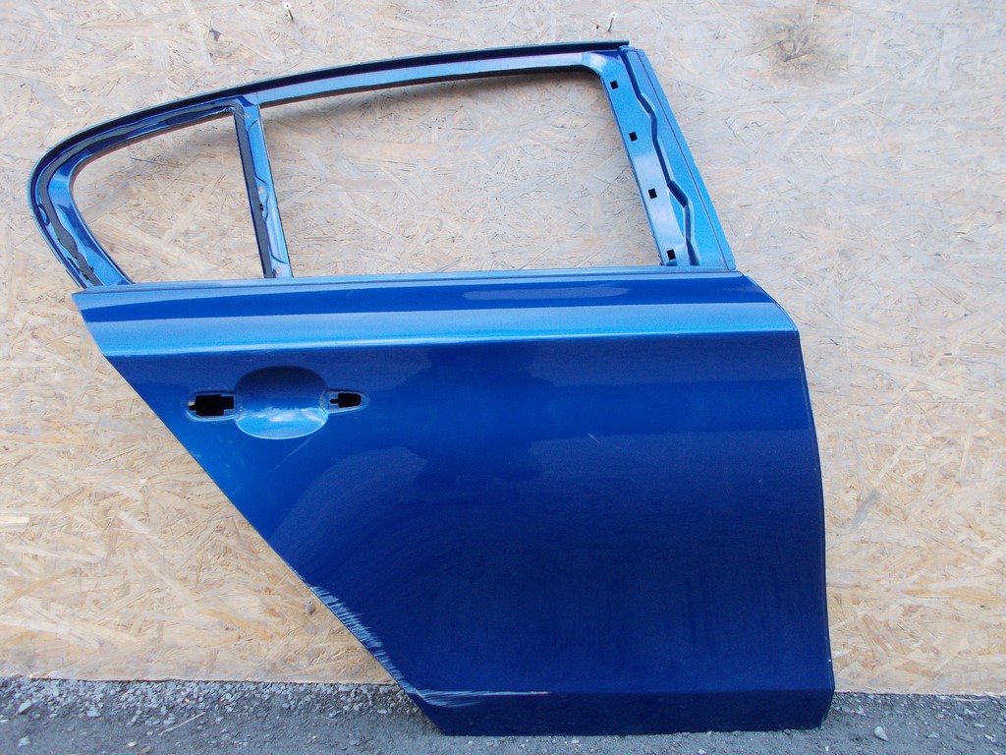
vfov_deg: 46.8
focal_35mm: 30
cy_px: 378
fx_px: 872
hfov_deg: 60.0
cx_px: 503
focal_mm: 5.3
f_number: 3.4
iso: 160
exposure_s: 1/25
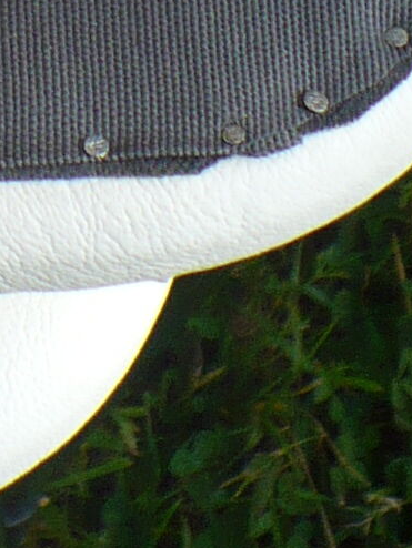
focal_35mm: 230
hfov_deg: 6.1
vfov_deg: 8.2
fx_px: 3647
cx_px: -713
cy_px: -582
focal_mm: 6.1
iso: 100
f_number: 2.8
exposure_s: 1/640
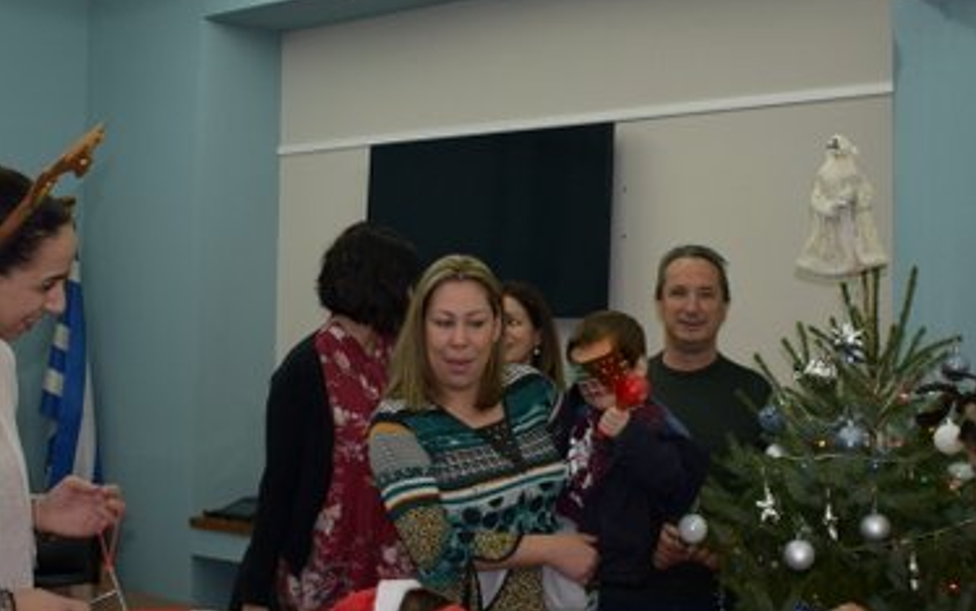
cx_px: 480
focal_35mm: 53
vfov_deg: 24.4
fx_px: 1410
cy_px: 240
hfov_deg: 38.2
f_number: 3.5
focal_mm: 18
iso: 400
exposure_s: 1/80
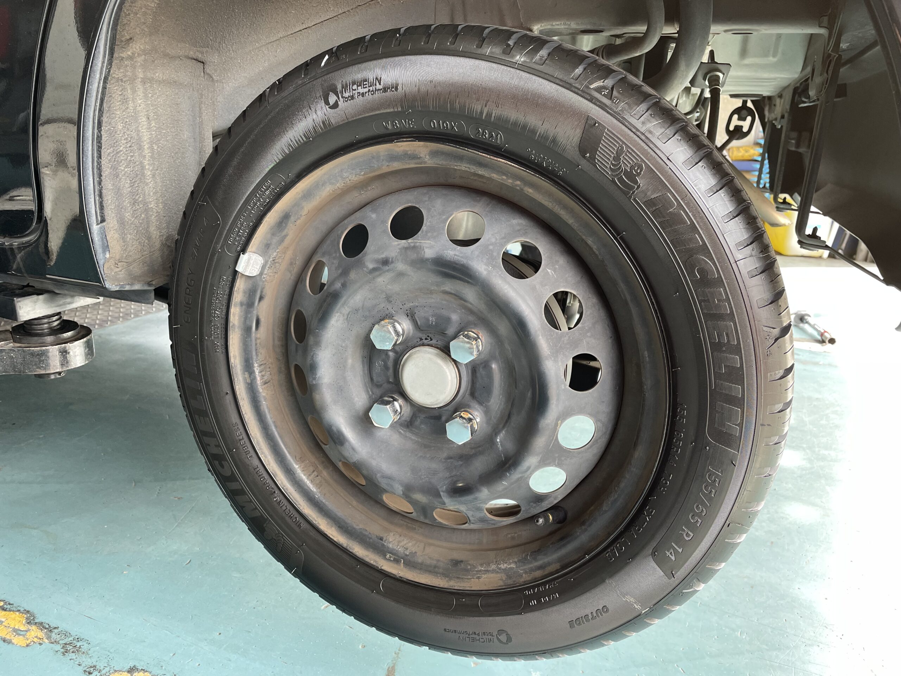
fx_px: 677
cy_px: 338
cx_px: 450
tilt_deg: -16.7
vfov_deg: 53.1
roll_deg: -1.9
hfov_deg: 67.3
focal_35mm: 26
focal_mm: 4.2
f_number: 1.6
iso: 125
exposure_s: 1/121
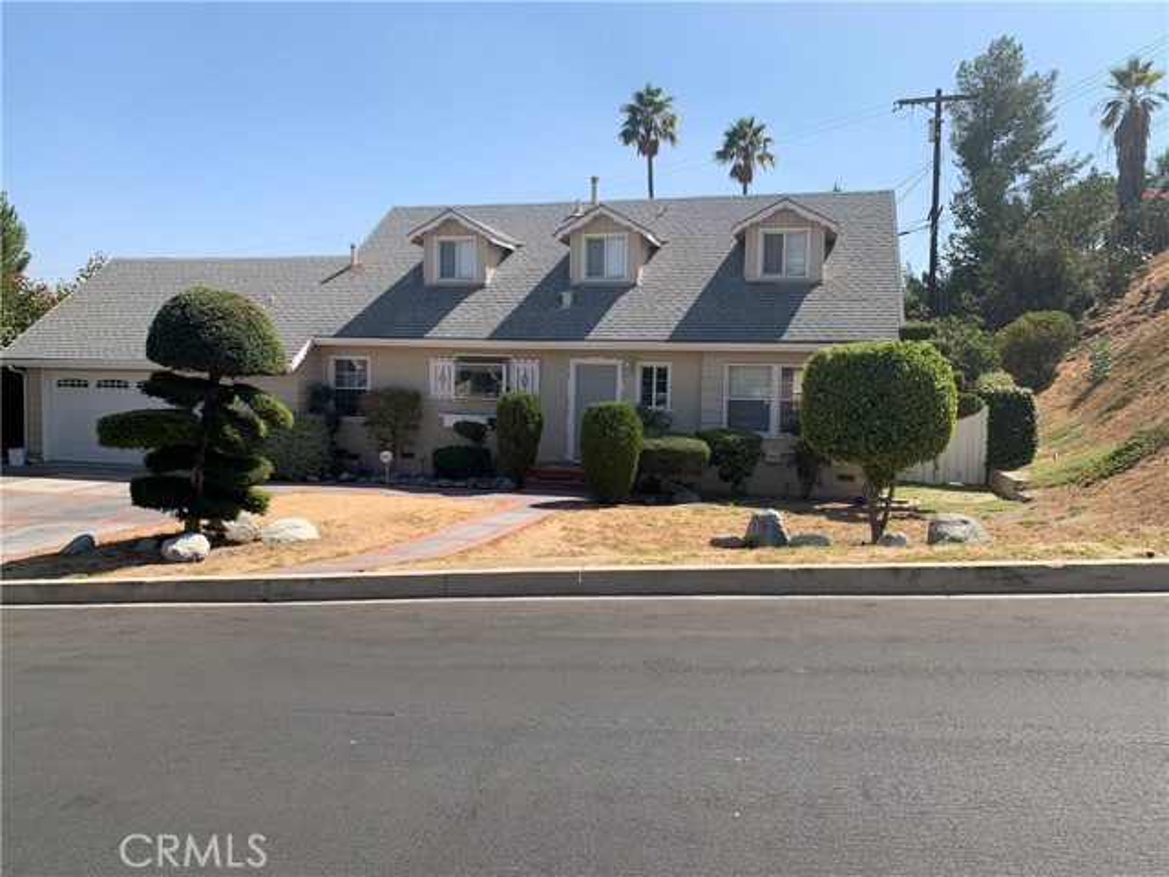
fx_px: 878
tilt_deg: -2.9
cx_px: 584
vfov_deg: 53.1
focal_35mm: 26
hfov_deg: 67.3
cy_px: 438
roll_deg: -1.9
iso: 25
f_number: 1.8
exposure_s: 1/1880
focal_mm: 4.25
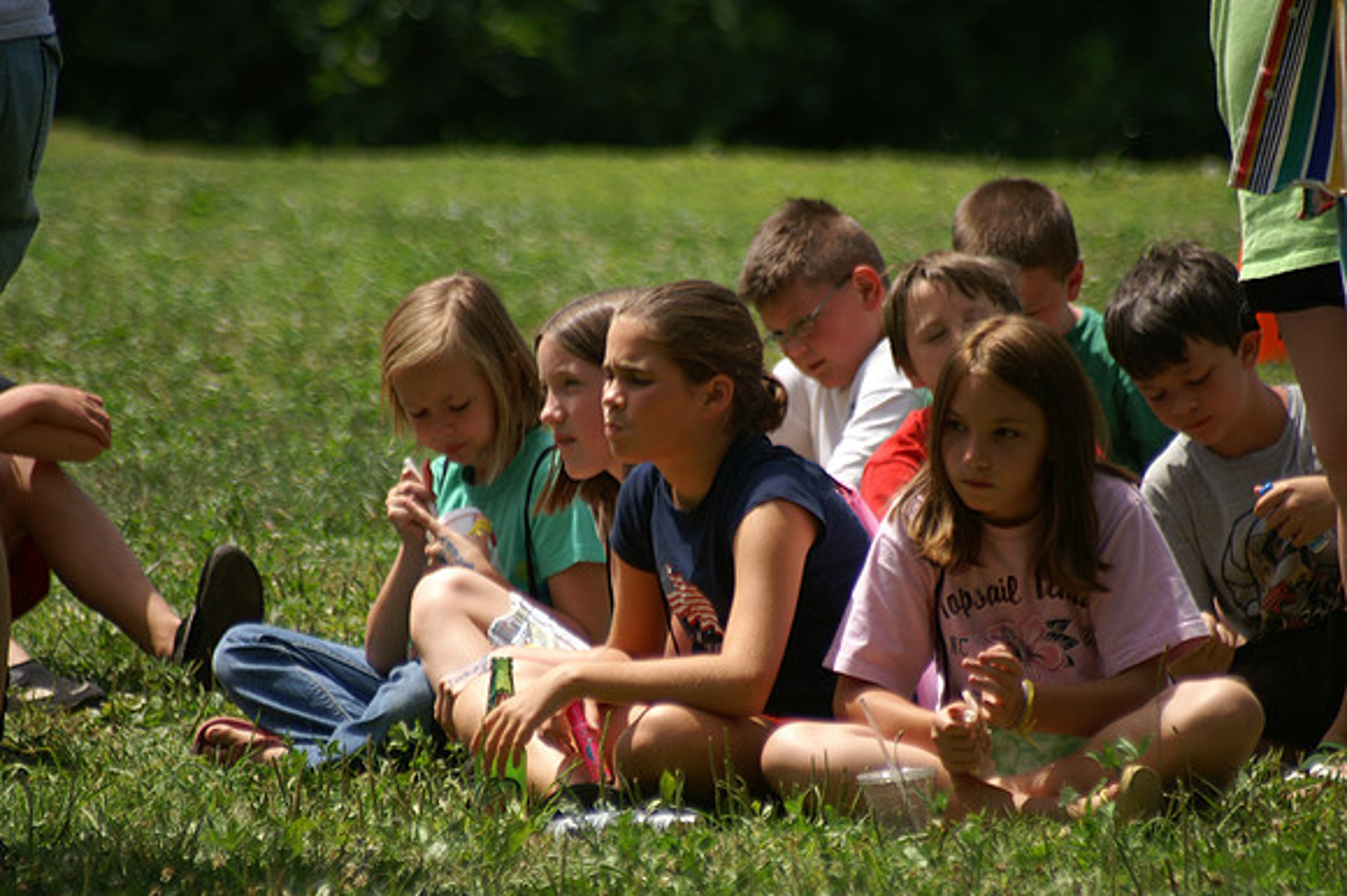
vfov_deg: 3.1
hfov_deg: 4.6
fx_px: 16827
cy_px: 448
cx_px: 674
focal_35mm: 450
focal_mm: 300
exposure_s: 1/500
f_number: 5.6
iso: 125
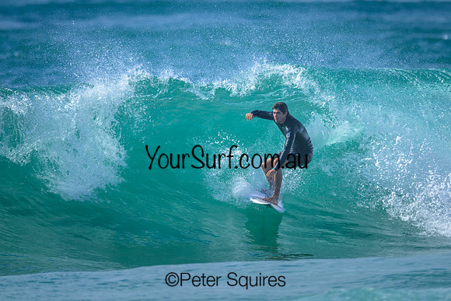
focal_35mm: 1099
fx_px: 13771
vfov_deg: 1.3
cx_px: 238
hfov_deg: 1.9
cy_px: 103
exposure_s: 1/2000
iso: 280
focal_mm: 800
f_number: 6.3
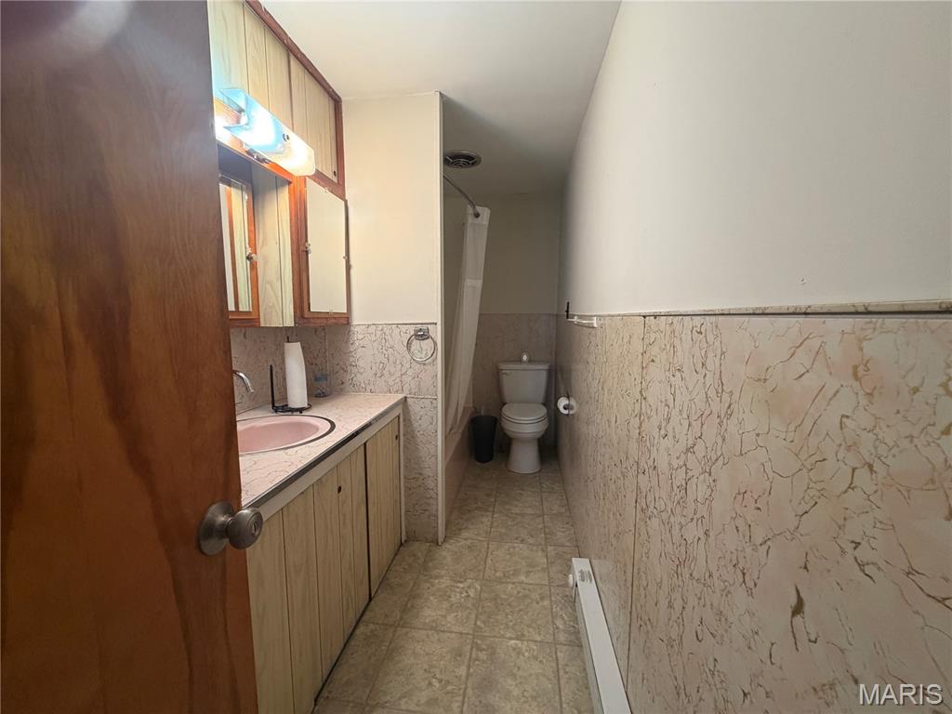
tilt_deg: -6.7
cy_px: 357
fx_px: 385
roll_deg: +0.1
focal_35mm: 14
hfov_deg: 102.1
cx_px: 476
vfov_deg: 85.7
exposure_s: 1/60
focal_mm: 2.22
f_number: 2.2
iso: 320
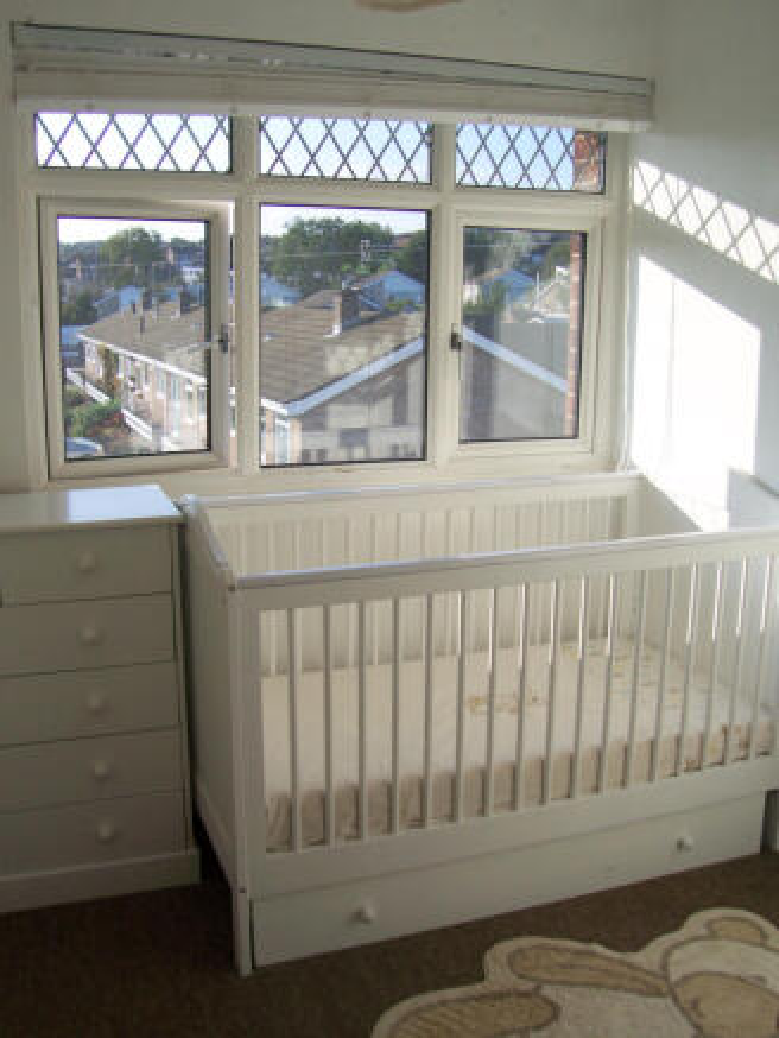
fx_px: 1020
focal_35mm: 34
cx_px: 390
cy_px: 519
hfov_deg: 41.8
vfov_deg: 53.9
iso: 80
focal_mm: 5.6
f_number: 5.1
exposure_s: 1/250
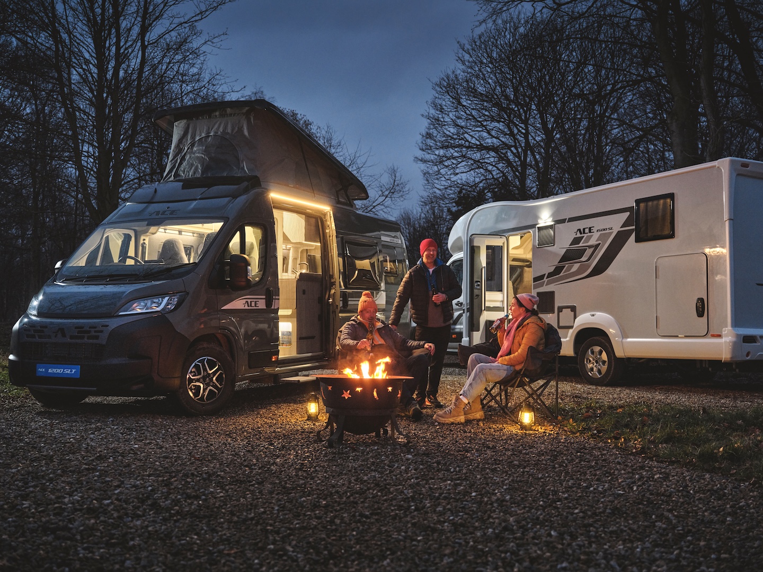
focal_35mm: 36
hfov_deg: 51.4
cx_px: 382
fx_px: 794
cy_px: 286
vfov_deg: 39.7
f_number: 4
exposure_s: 1/50
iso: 2000
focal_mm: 45.9
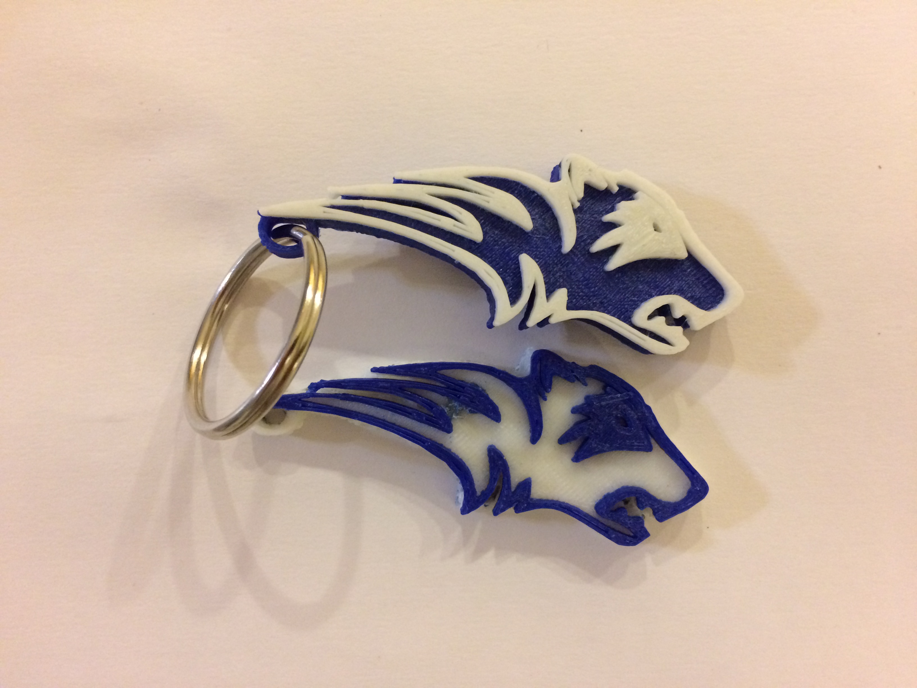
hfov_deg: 61.7
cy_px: 344
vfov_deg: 48.2
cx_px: 458
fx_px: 768
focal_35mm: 29
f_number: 2.2
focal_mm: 4.15
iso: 320
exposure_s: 1/20
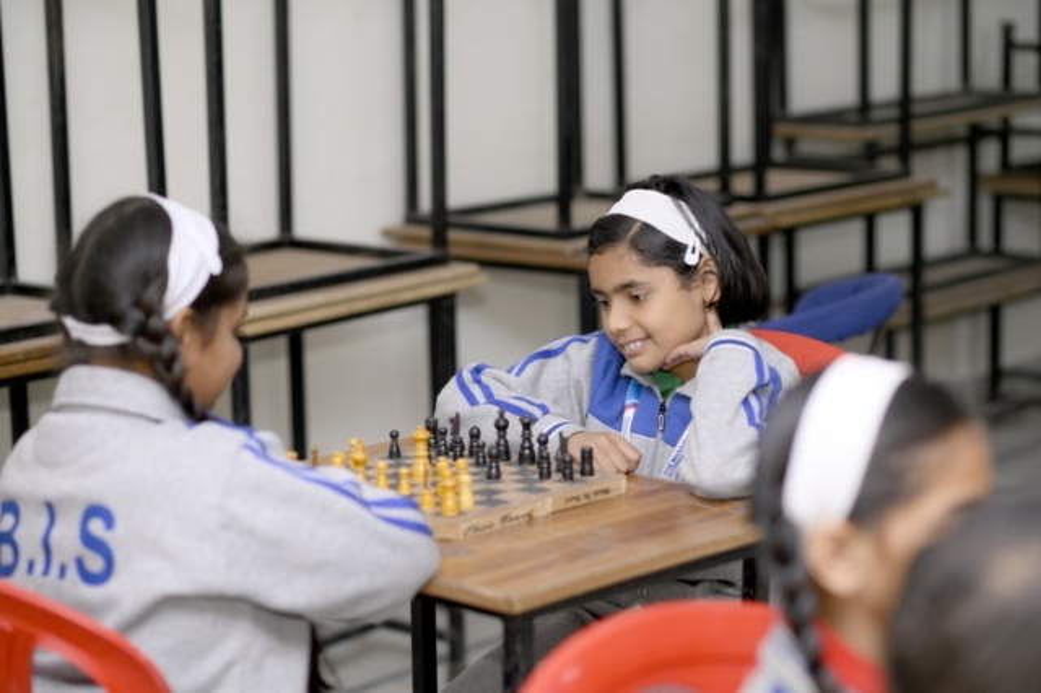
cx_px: 520
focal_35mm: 85
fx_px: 2457
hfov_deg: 23.9
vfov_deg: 16.1
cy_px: 346
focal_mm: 85
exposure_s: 1/100
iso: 320
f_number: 2.5
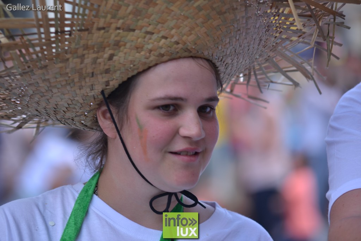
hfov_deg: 11.4
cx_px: 180
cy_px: 120
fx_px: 1805
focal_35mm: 180
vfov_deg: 7.6
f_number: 2.8
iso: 100
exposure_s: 1/200
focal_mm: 120
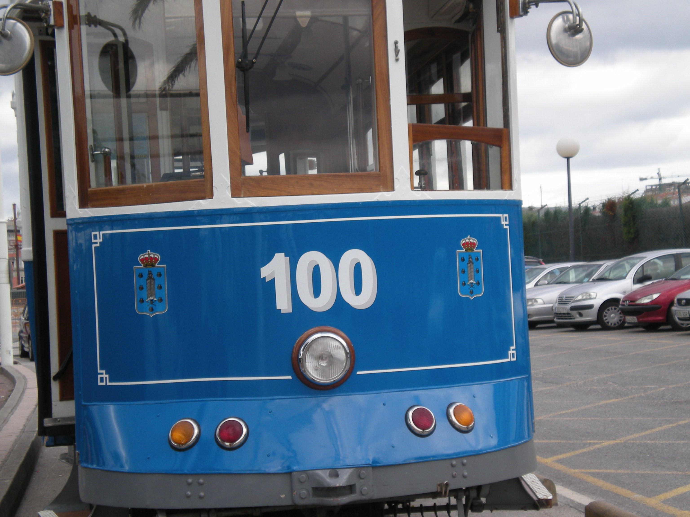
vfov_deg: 19.9
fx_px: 1475
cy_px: 258
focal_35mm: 74
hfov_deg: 26.3
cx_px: 345
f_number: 4.6
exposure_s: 1/223
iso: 64
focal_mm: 12.3
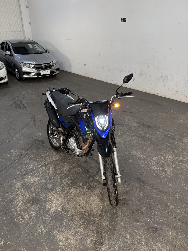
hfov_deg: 53.1
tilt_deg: -24.7
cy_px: 126
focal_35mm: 26
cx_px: 94
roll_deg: +0.7
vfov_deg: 67.3
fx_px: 188
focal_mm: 5.96
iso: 125
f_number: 1.6
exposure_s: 1/58
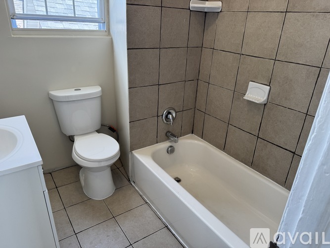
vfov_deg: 56.8
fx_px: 229
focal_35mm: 24
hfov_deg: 71.6
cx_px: 165
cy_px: 124
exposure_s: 1/128
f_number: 1.78
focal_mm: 6.76
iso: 100
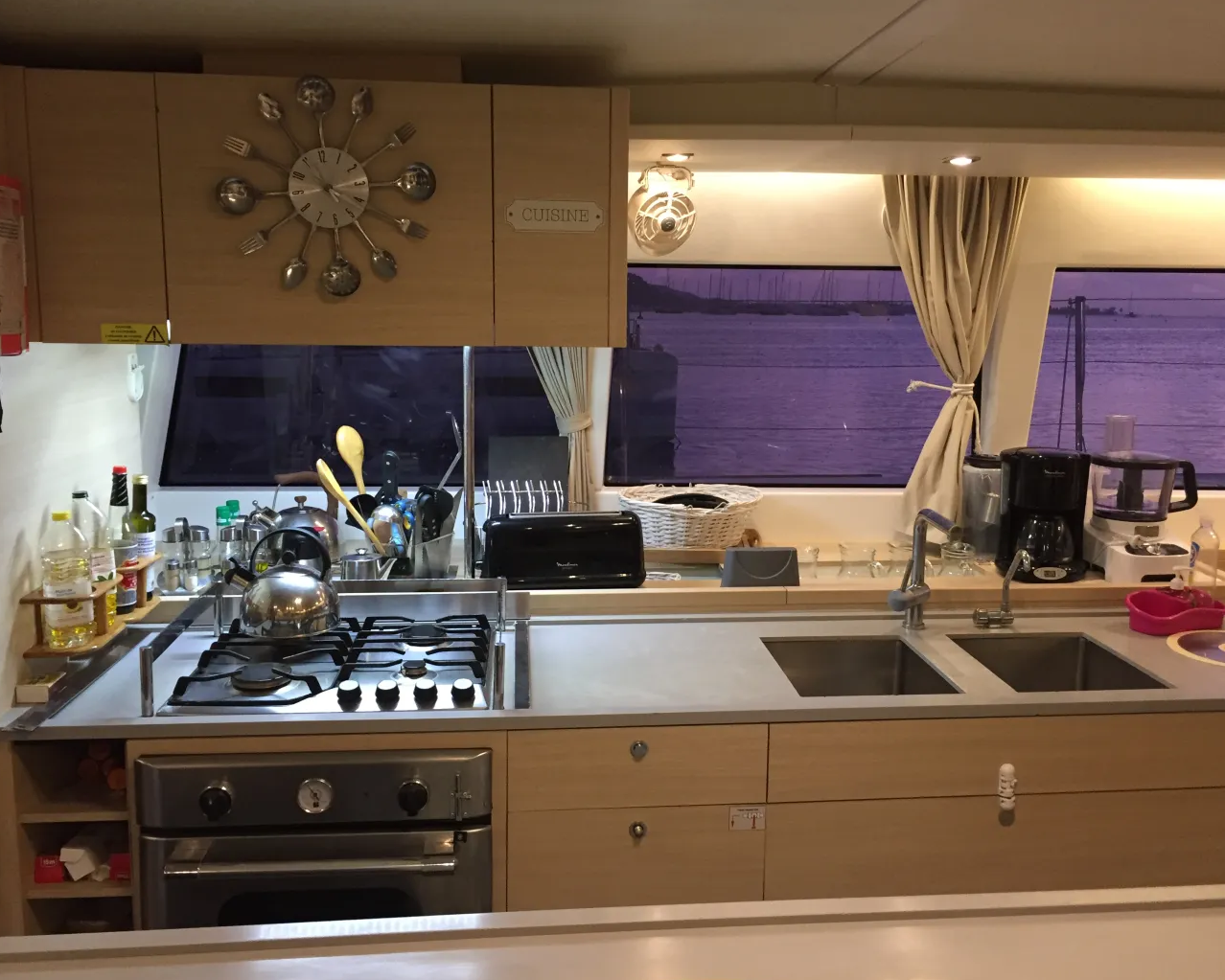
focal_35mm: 31
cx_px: 632
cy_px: 484
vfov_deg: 47.1
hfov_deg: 57.2
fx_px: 1124
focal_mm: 4.15
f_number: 2.2
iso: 200
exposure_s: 1/33
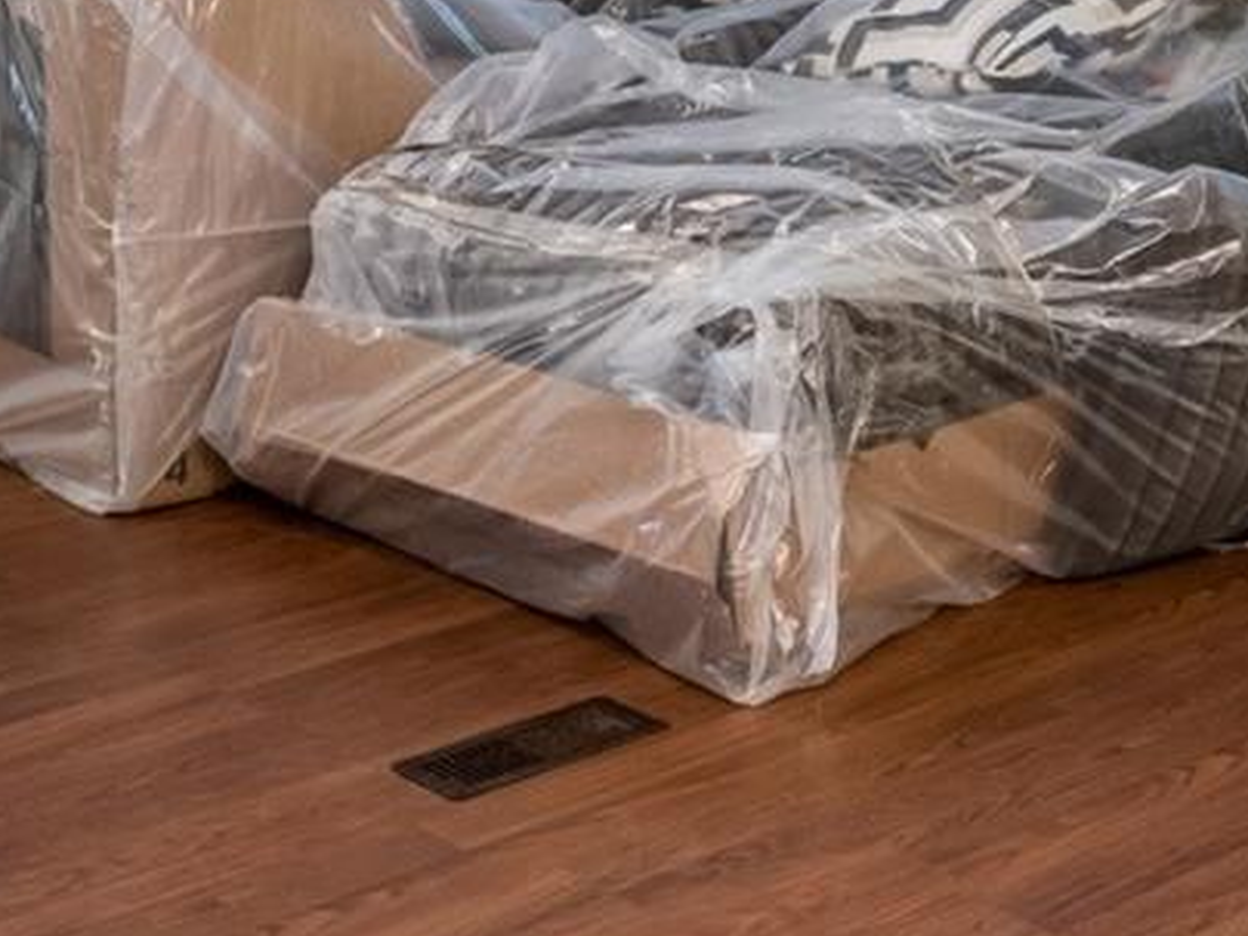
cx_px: 1220
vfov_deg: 17.1
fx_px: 2847
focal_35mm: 79
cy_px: -406
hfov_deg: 23.8
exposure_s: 1/1.25
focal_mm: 16.2
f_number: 13
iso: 400
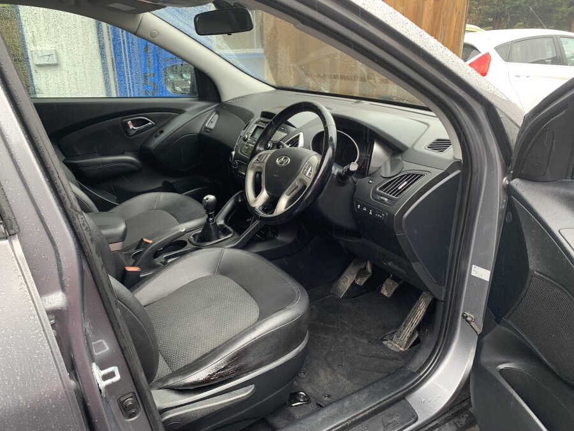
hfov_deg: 67.3
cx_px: 287
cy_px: 216
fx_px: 431
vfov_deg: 53.1
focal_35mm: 26
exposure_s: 1/93
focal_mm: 4.25
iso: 100
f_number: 1.8
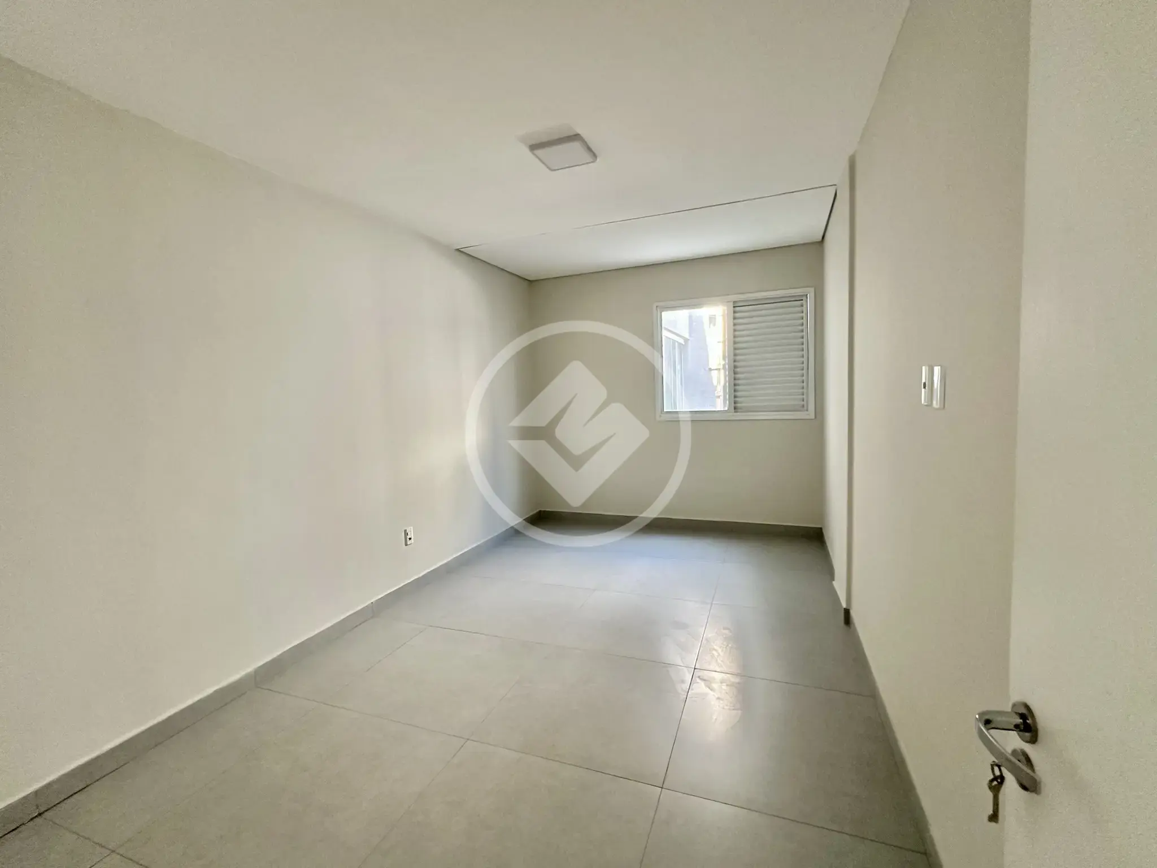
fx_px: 468
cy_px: 434
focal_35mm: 14
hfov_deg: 102.1
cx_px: 578
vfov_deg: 85.7
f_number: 2.2
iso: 320
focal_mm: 2.22
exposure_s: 1/99
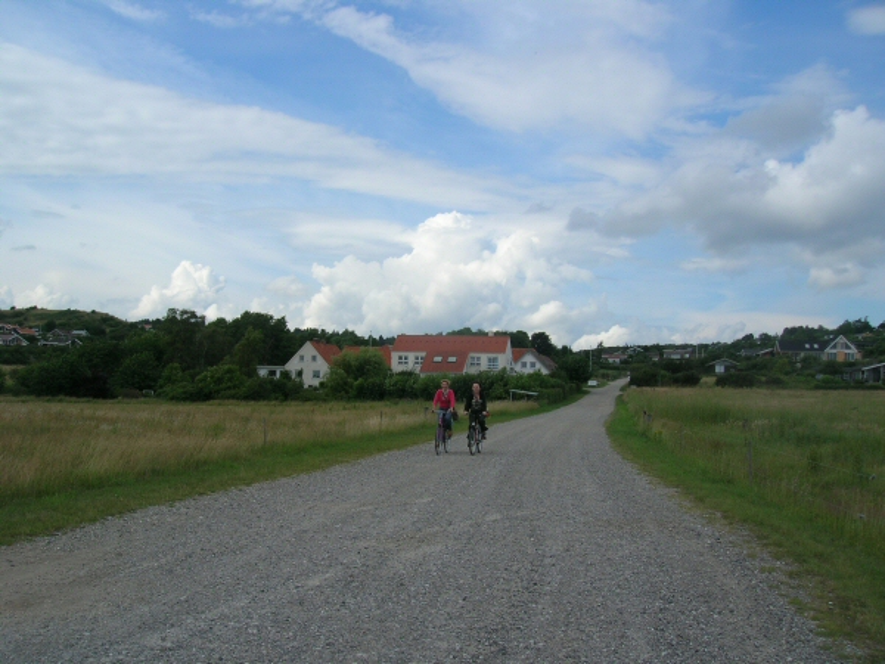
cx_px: 442
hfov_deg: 54.0
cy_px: 332
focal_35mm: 34
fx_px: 869
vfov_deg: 41.8
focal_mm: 5.7
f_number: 4.9
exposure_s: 1/522
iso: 50
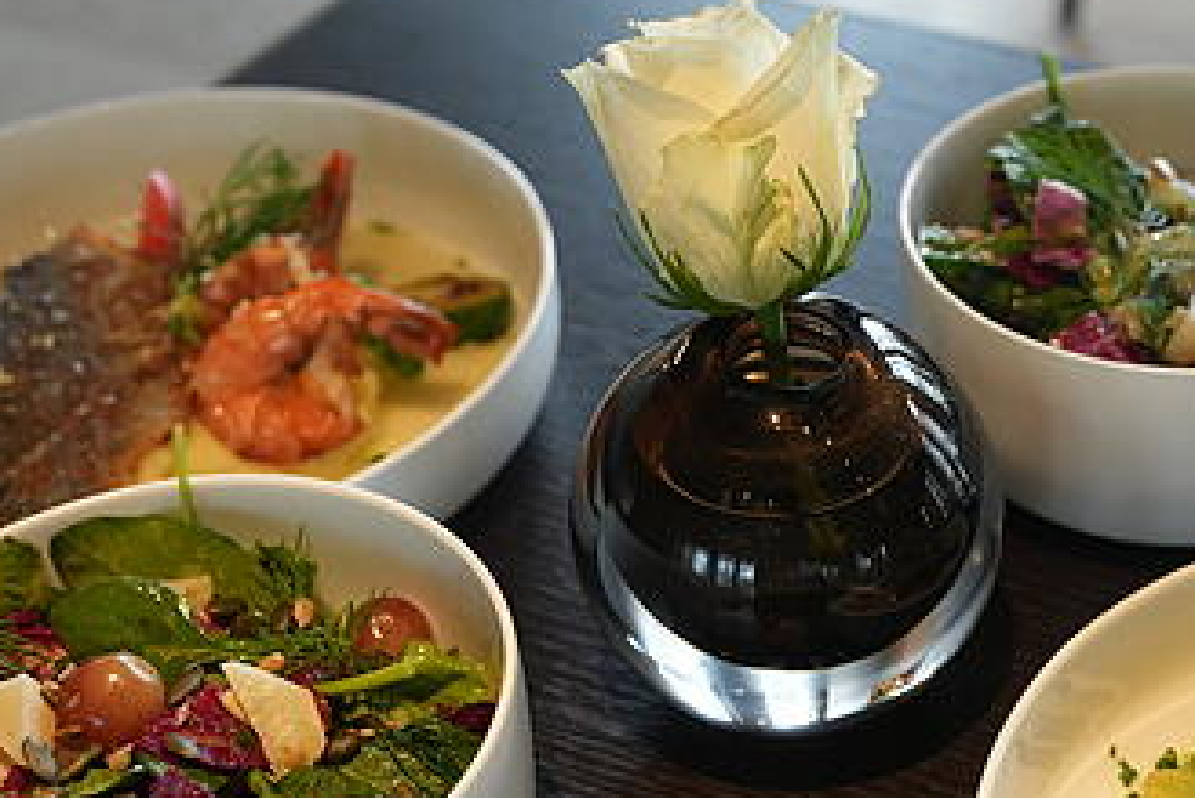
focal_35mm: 65
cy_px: 714
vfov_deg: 20.5
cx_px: 927
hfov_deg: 30.3
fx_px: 2158
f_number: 4
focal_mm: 35
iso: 1600
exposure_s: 1/160
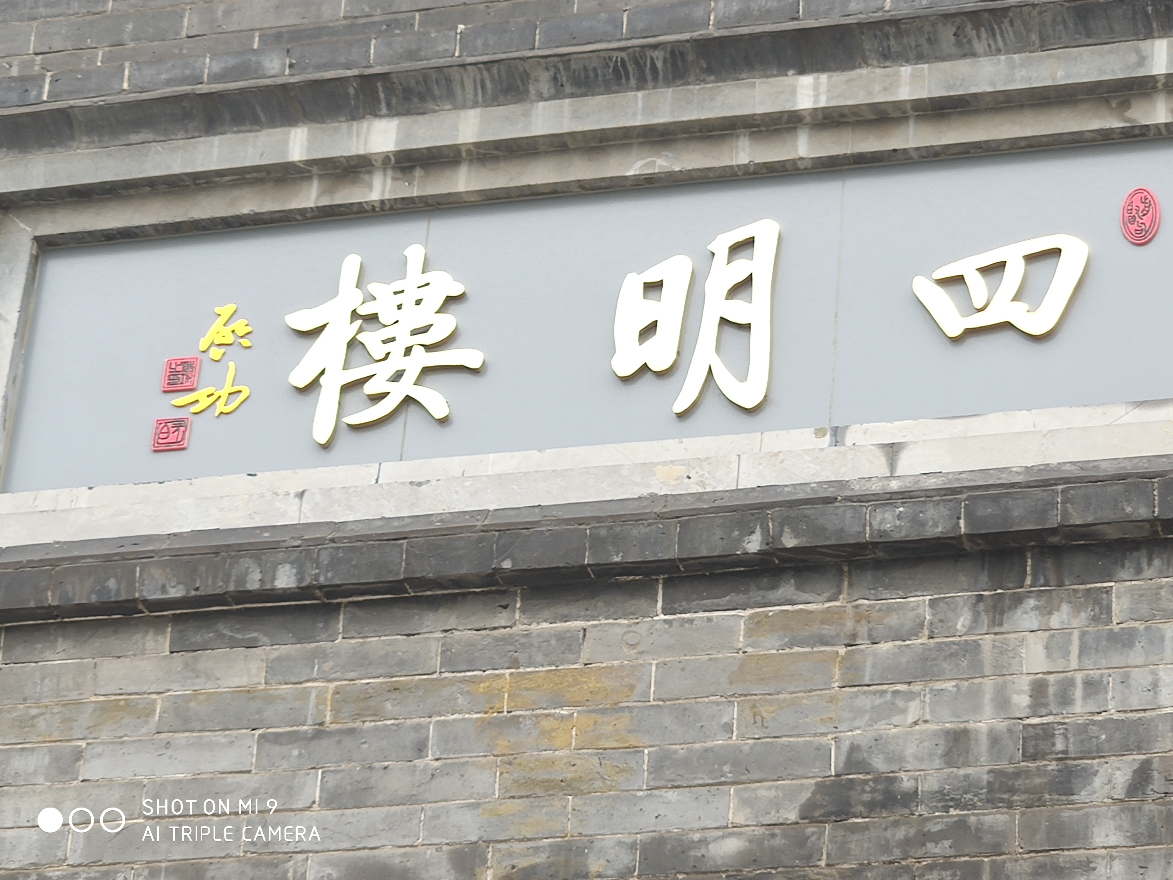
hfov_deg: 58.4
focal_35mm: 31
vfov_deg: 45.4
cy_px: 440
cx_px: 586
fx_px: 1050
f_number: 2.2
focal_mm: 6.22
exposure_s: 1/129
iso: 100
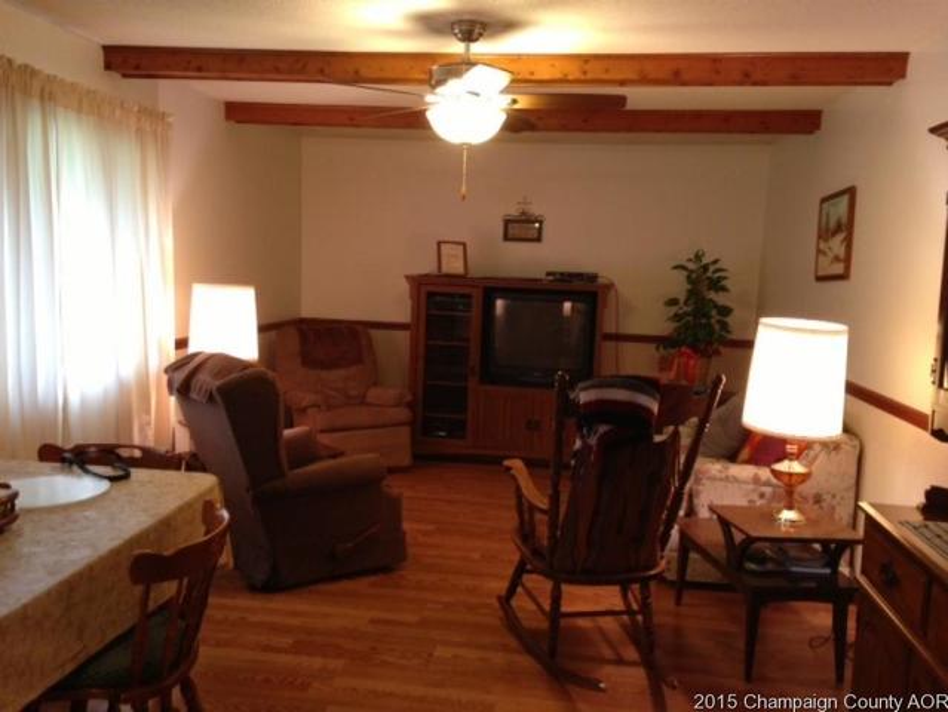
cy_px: 356
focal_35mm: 33
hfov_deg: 55.3
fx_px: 904
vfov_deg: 43.0
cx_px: 474
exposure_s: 1/20
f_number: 2.4
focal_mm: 4.13
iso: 100
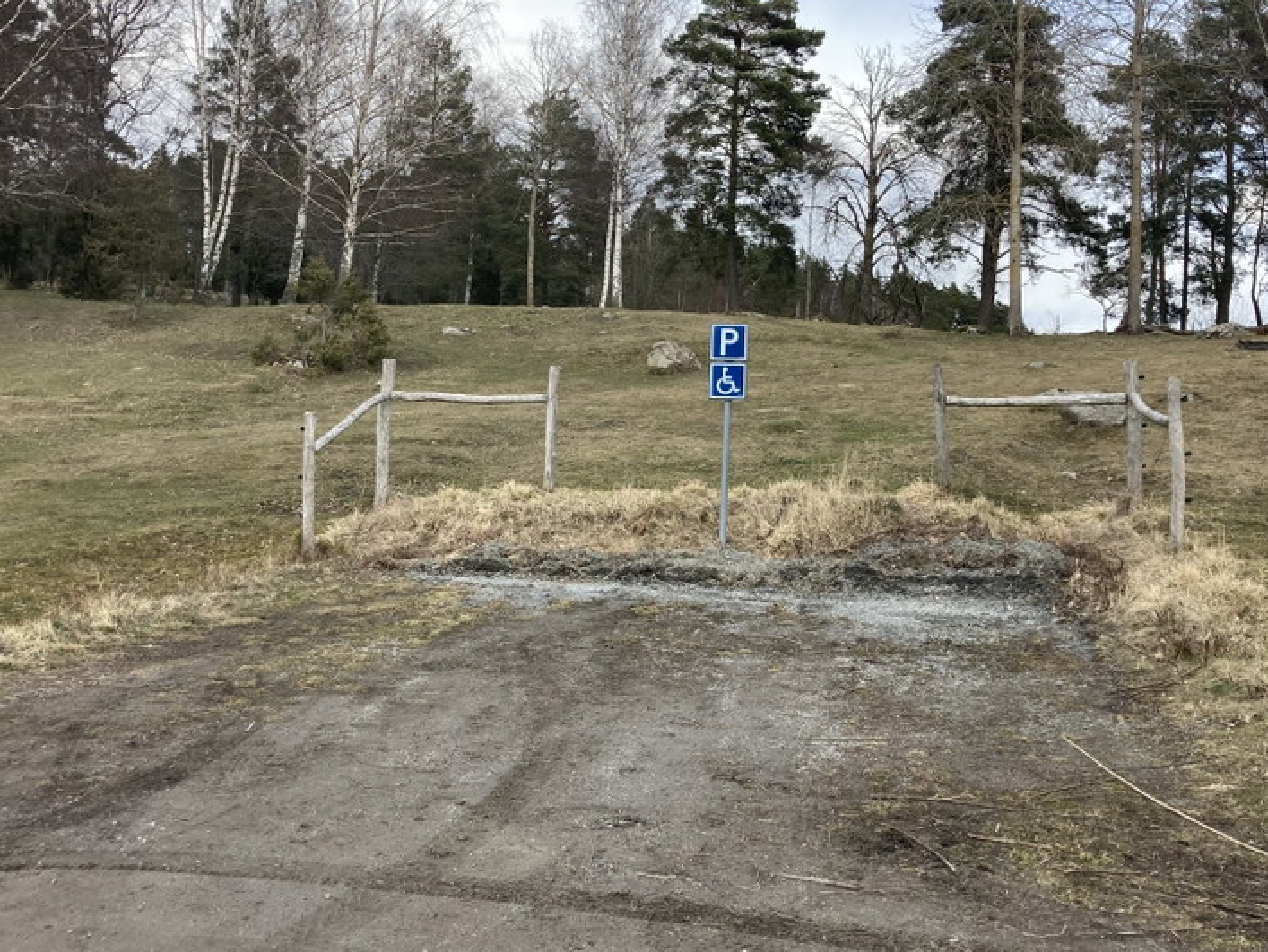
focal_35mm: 38
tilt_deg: +1.0
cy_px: 432
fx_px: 1393
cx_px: 649
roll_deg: -1.8
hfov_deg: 48.9
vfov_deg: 37.7
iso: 20
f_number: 1.8
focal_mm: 3.99
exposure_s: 1/666
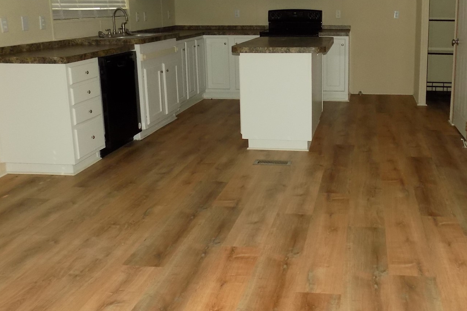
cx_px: 316
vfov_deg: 34.7
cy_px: 100
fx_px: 493
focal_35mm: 38
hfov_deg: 49.7
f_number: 3.1
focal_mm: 4
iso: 220
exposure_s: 1/30
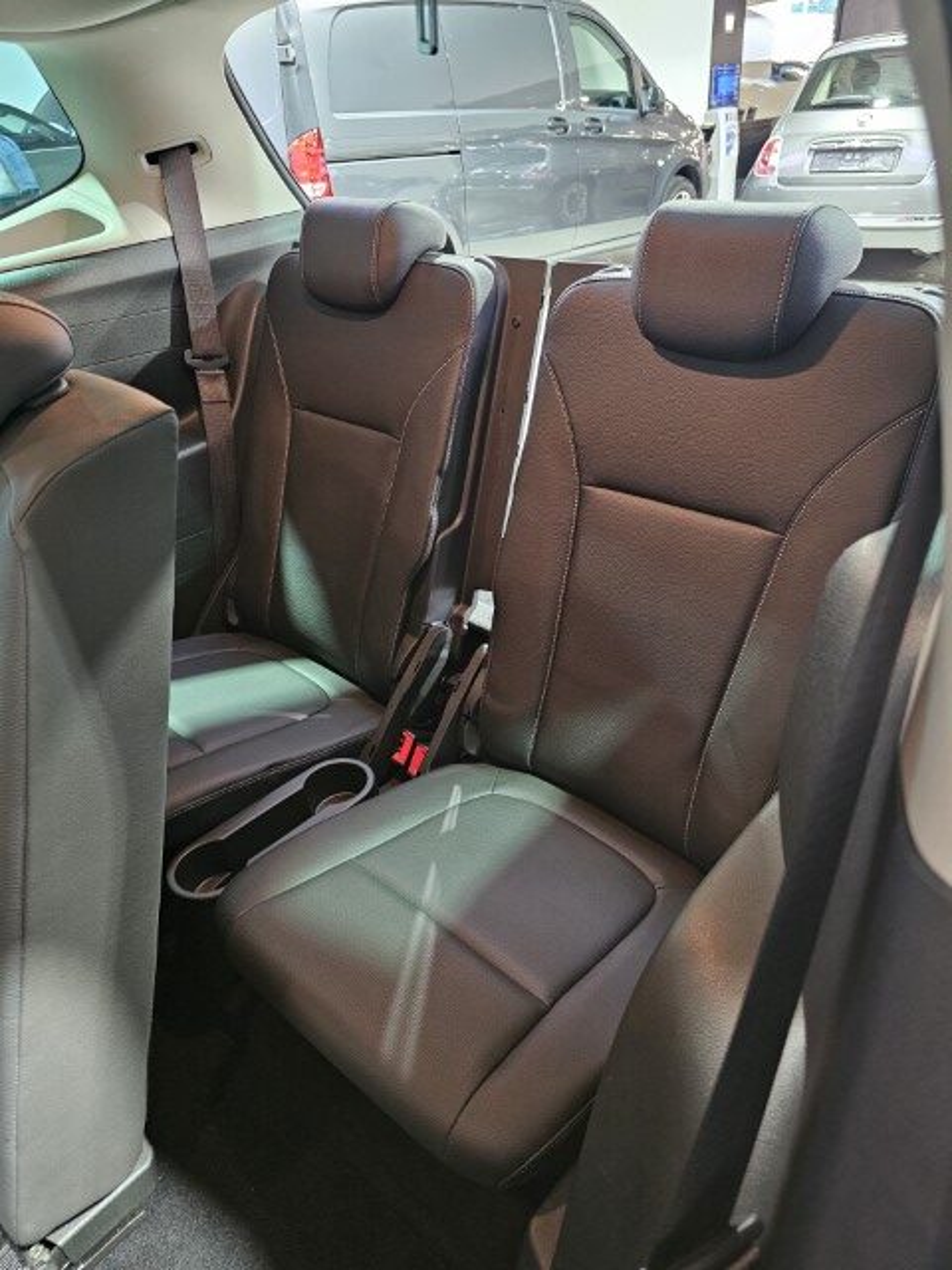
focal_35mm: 23
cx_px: 476
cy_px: 635
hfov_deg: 58.9
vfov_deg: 73.9
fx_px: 843
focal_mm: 6.3
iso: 800
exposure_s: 1/25
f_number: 1.7
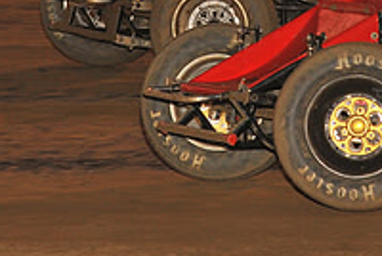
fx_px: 3847
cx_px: 485
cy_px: -72
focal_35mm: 362
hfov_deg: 5.7
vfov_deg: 3.8
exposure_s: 1/320
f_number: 6.3
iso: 1000
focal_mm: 125
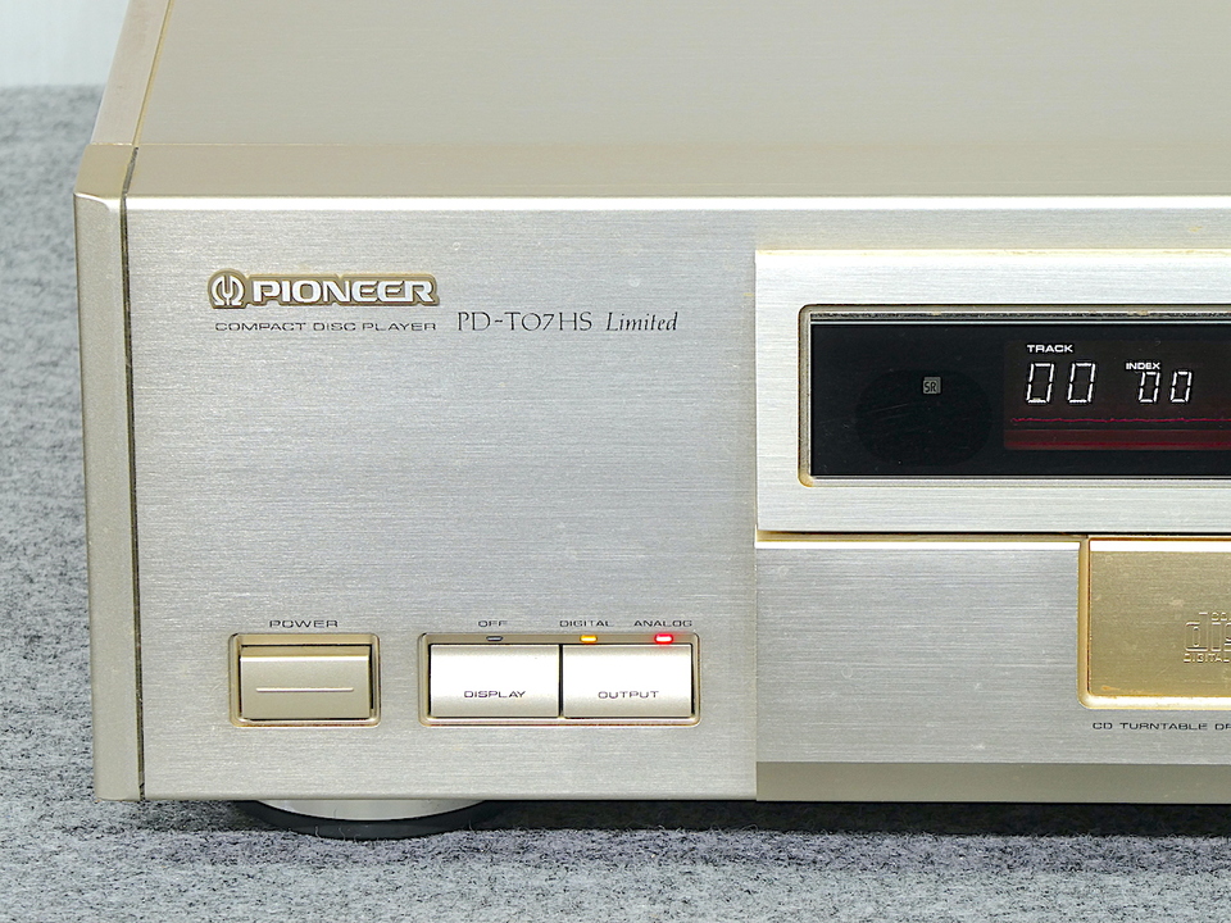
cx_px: 616
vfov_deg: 6.9
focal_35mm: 214
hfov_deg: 9.2
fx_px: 7610
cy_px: 462
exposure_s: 1/3.2
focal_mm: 38.4
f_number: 5.6
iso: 100
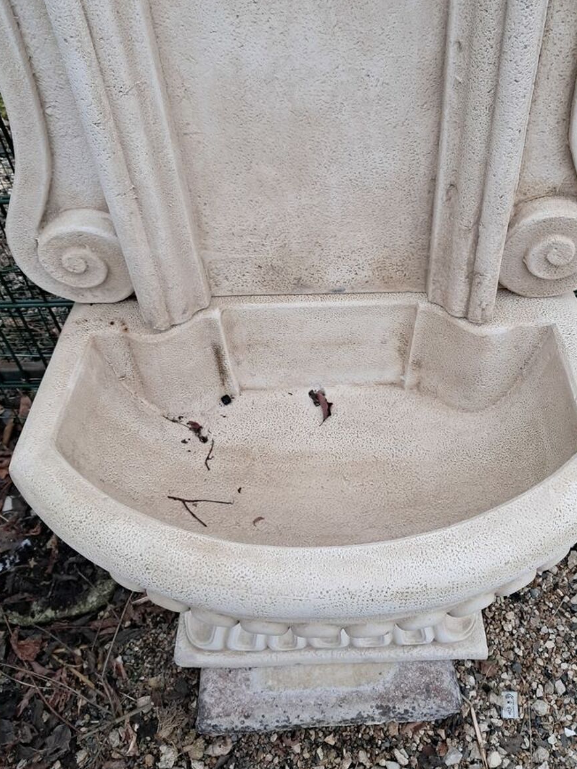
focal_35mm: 31
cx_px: 323
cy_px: 351
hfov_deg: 45.4
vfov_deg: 58.3
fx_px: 689
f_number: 1.8
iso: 160
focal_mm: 4
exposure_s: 1/50
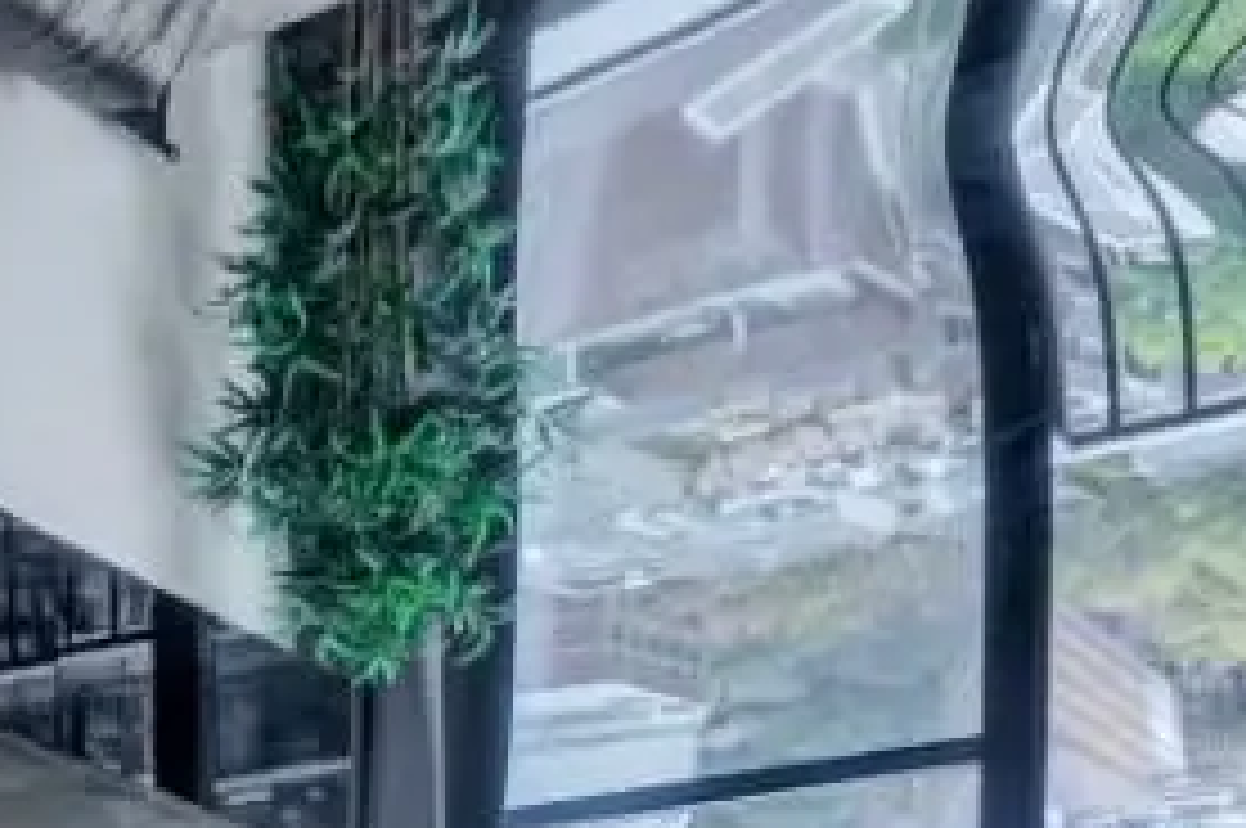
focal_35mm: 82
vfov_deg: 14.3
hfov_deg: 16.1
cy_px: 1580
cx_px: -1525
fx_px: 2835
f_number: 8
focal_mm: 14
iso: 400
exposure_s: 1/30
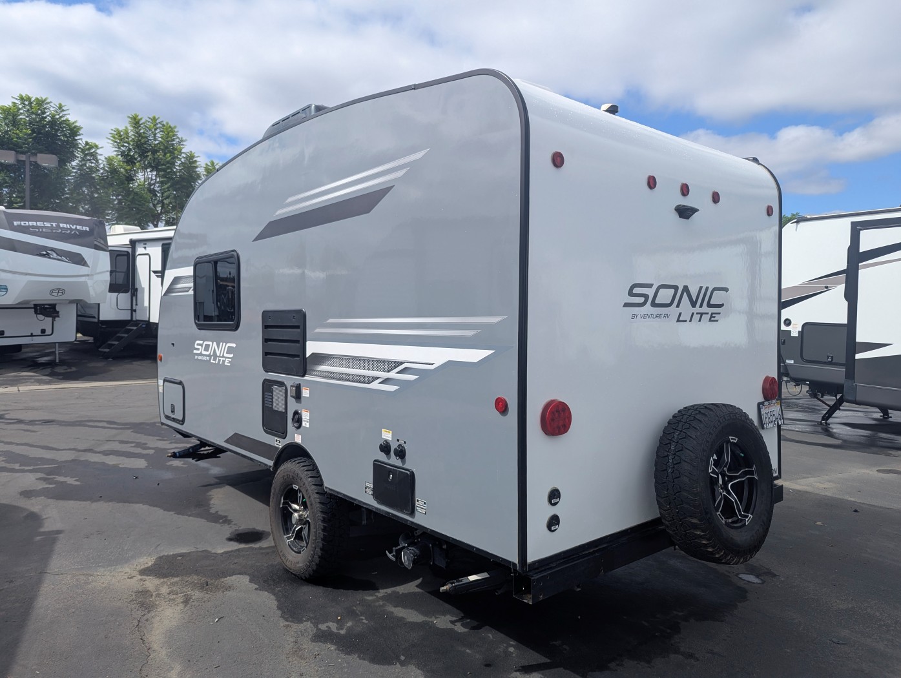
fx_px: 625
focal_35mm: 24
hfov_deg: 71.5
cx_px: 450
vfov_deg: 56.9
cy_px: 339
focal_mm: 6.81
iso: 47
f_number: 1.85
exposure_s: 1/2410
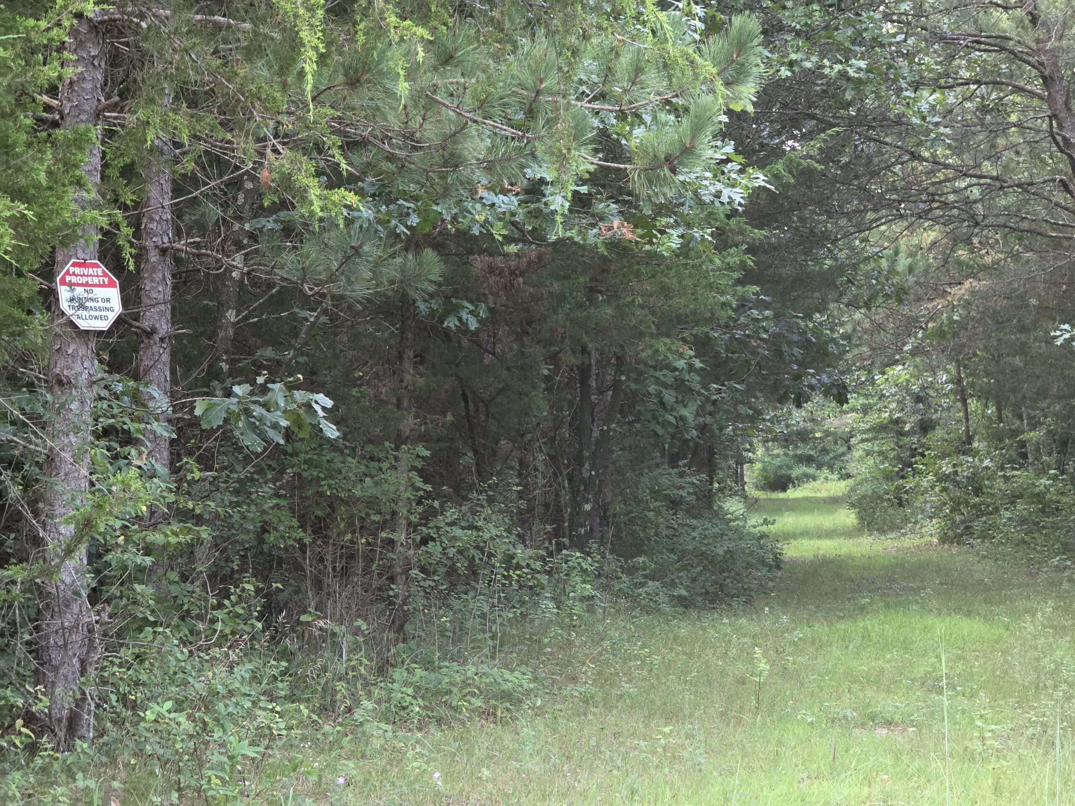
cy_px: 403
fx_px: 3571
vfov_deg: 12.9
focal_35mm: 115
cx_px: 538
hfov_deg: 17.1
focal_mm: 18.6
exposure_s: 1/120
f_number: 3.4
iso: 640
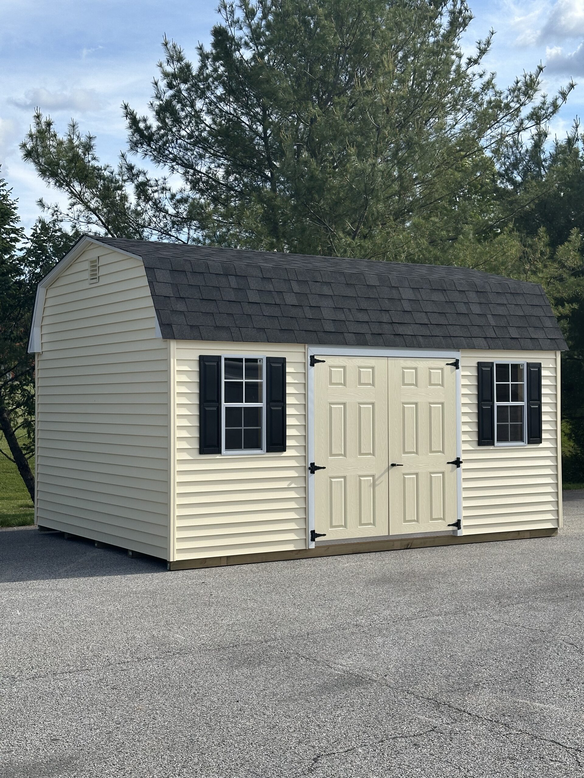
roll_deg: +1.7
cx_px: 292
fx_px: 1080
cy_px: 389
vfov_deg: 39.7
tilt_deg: -1.2
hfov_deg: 30.3
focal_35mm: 48
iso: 64
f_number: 1.78
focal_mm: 6.86
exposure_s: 1/3597
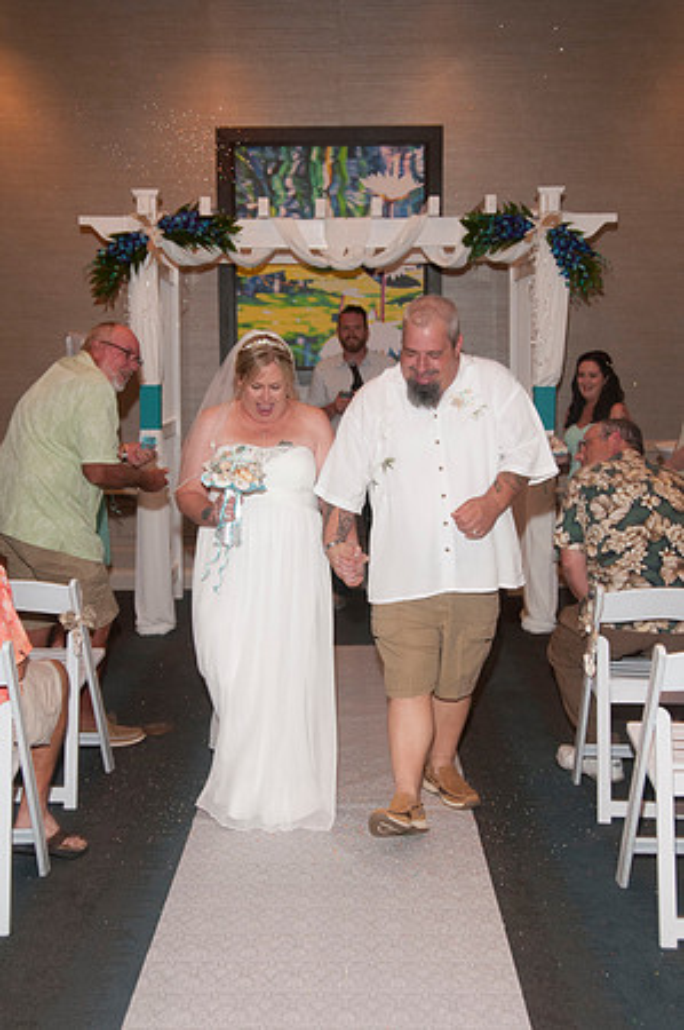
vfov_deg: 41.2
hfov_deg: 28.0
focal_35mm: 48
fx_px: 1371
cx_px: 342
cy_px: 515
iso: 800
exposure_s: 1/60
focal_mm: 32
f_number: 5.6
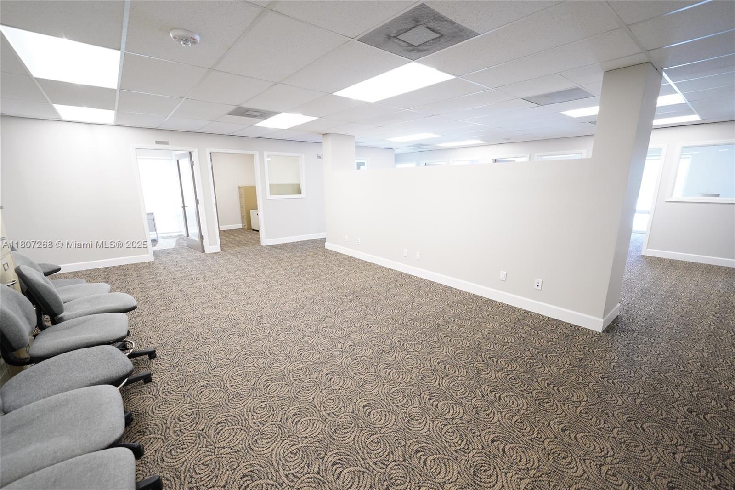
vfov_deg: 77.3
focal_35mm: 15
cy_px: 245
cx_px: 368
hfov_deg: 100.4
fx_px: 306
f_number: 4
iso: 4000
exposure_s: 1/200
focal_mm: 15
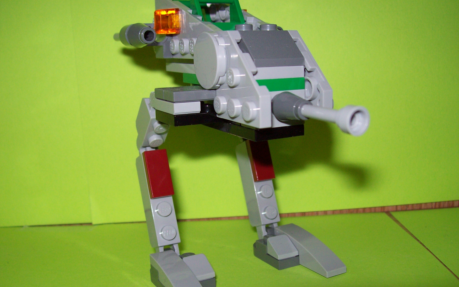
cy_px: 165
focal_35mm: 39
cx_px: 231
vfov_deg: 32.7
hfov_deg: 50.4
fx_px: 488
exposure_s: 1/64
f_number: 2.7
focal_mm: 6
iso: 80
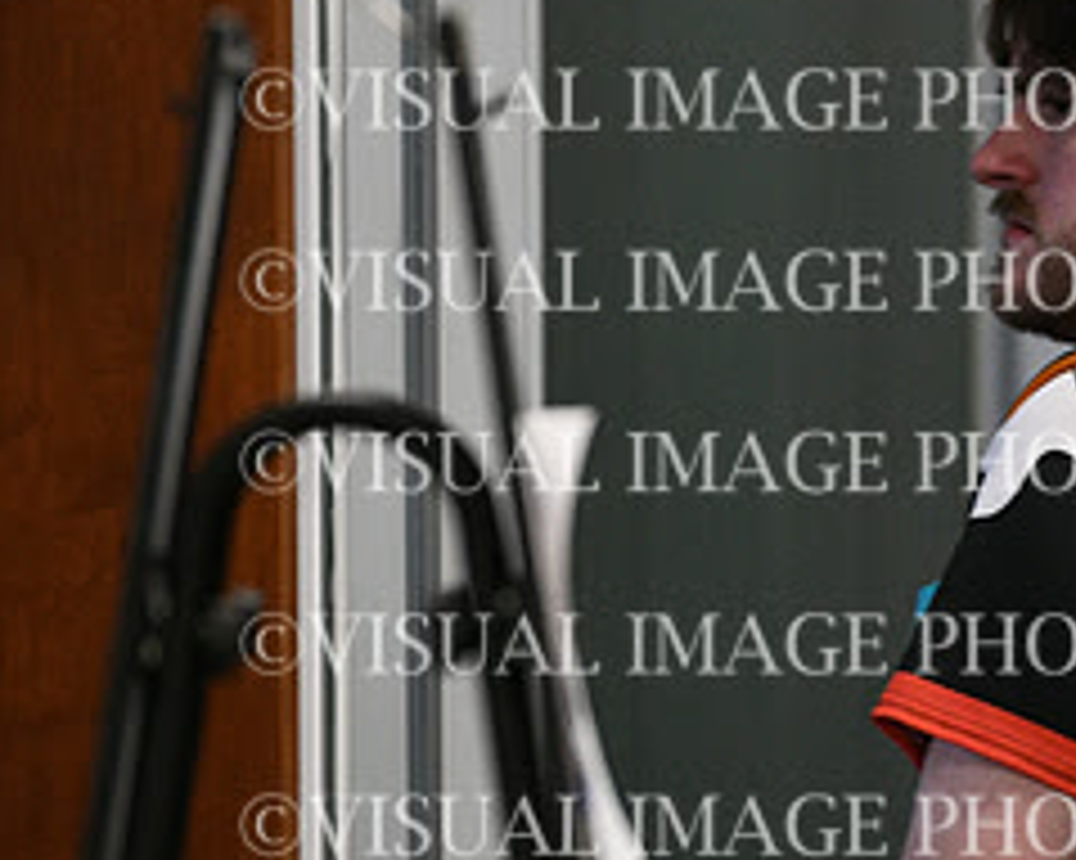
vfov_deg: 2.0
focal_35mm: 775
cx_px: 891
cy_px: 371
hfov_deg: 2.5
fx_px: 24670
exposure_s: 1/125
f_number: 5.6
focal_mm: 340
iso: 10000
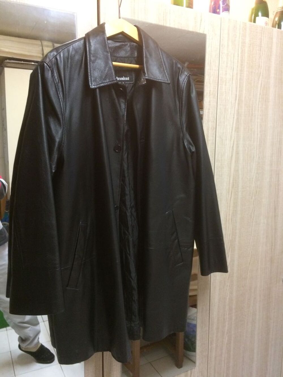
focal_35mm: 29
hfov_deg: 48.2
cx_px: 142
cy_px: 188
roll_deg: -1.0
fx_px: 316
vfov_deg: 61.7
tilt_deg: -8.9
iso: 320
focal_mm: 4.15
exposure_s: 1/20
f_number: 2.2
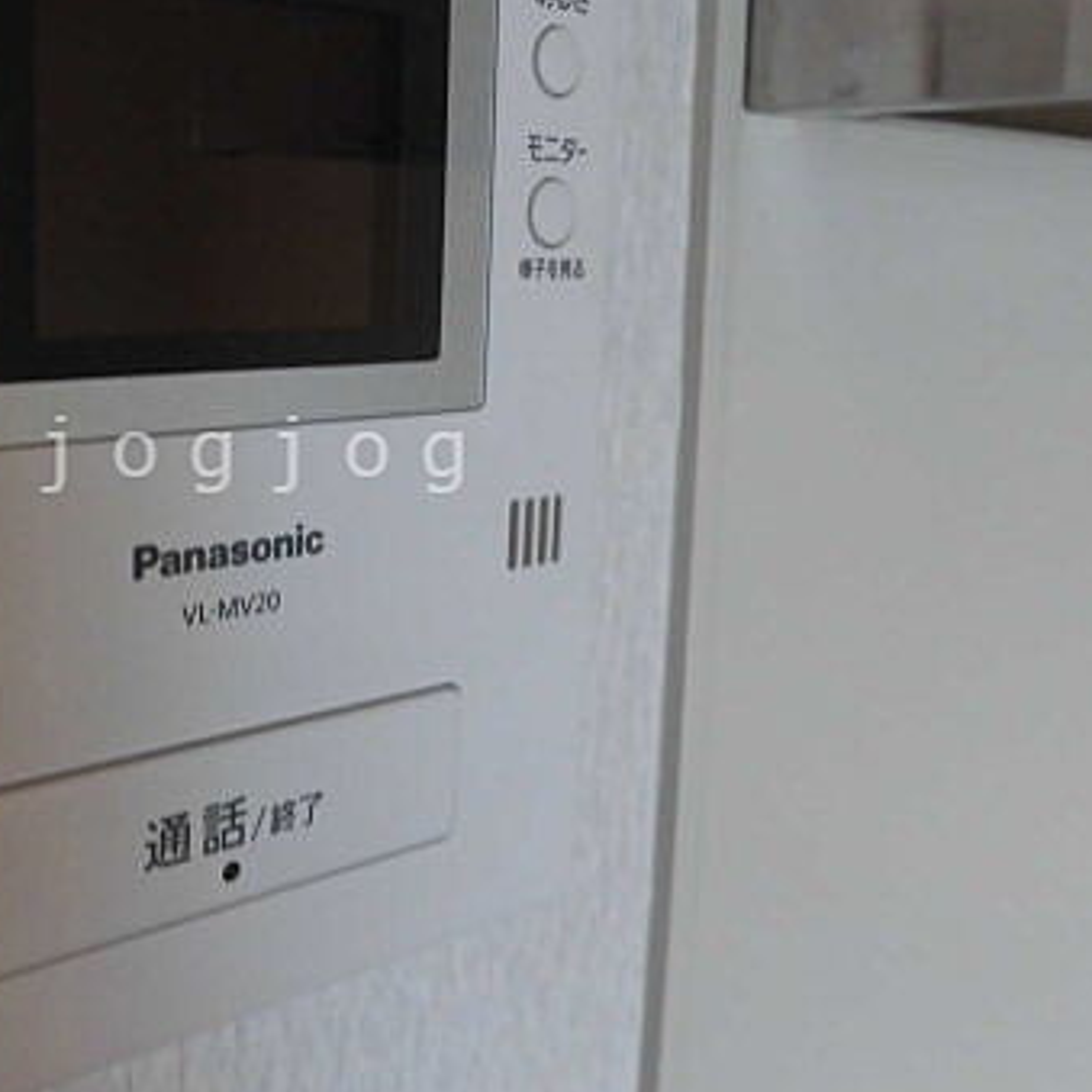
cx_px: 261
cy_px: 454
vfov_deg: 41.7
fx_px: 1428
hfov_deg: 40.6
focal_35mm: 40
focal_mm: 4.3
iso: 250
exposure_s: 1/50
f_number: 3.1
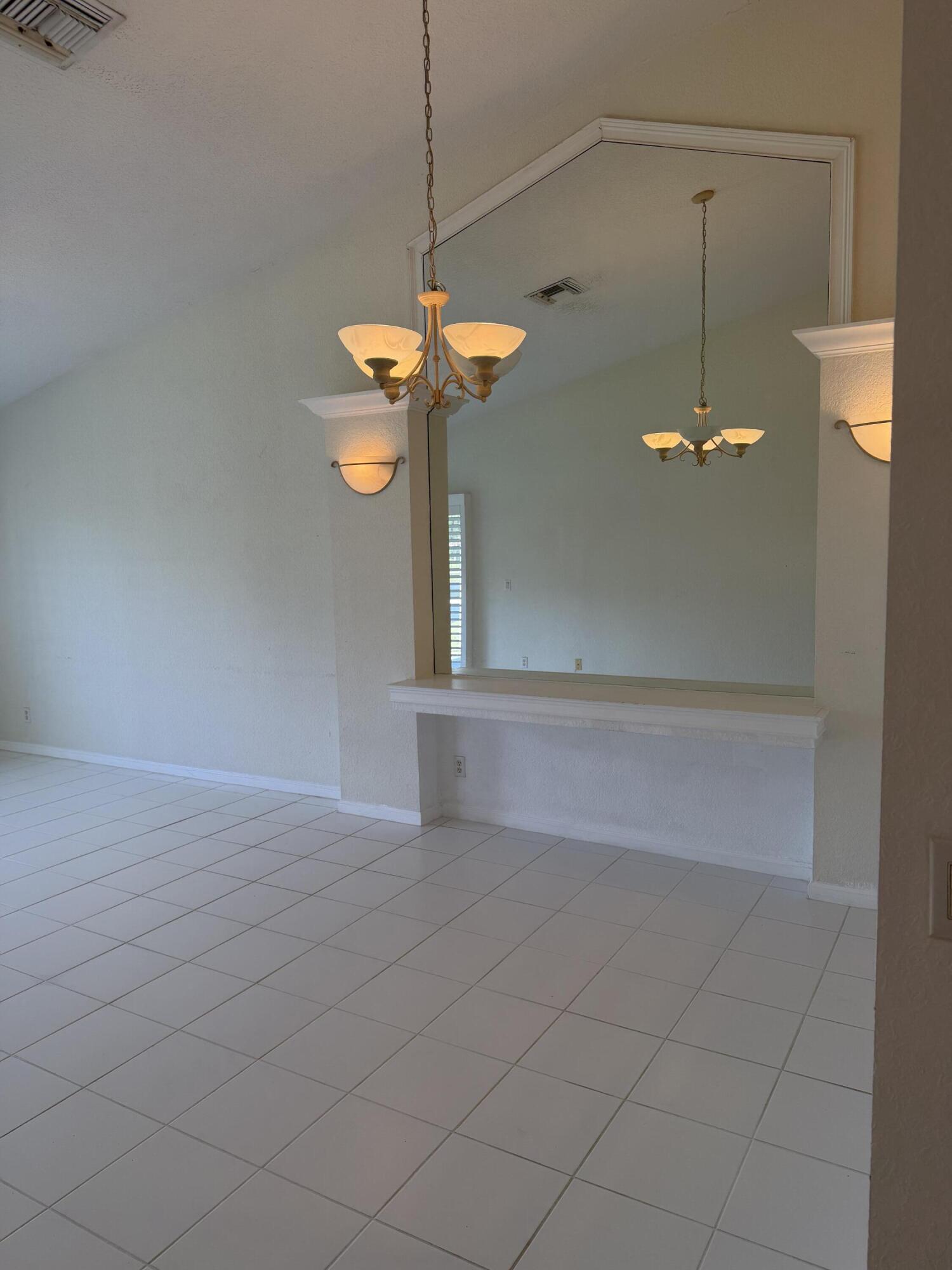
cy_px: 635
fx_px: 880
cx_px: 476
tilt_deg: -5.5
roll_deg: +1.7
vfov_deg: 71.6
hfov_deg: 56.8
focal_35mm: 24
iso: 64
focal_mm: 6.76
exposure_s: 1/123
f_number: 1.78
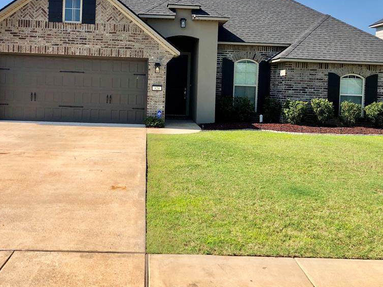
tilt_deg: -1.4
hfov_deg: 48.9
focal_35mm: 38
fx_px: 420
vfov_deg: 37.4
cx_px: 167
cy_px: 98
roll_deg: -2.6
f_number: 1.8
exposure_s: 1/1736
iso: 20
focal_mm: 3.99
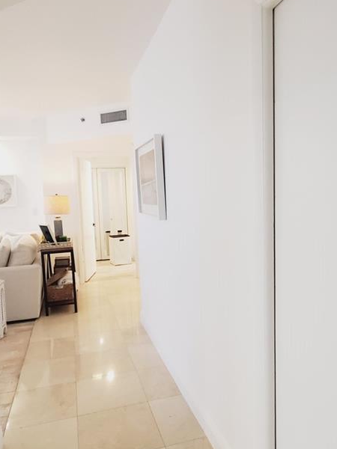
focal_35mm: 26
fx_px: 337
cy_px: 233
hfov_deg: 53.0
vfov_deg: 67.3
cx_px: 177
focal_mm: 1.8
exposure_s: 1/60
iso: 250
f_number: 2.2
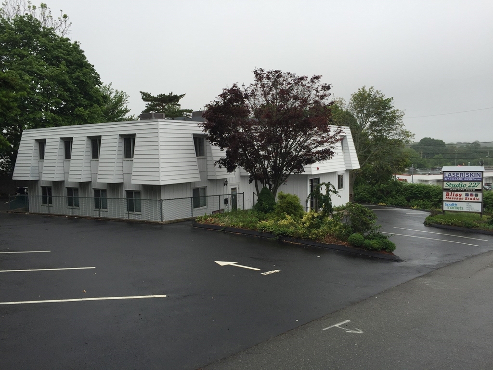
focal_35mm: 29
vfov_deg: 48.2
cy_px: 185
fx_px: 413
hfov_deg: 61.7
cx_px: 246
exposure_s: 1/460
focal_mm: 4.15
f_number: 2.2
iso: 32
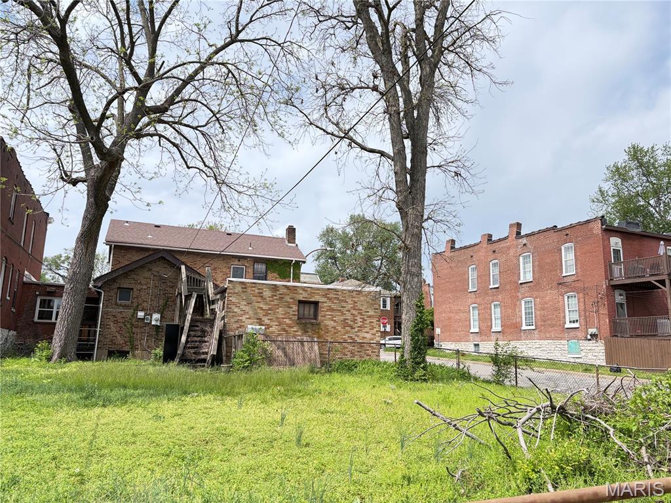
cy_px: 252
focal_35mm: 26
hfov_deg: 67.3
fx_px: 504
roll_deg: -1.4
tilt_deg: +12.3
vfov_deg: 53.1
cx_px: 336
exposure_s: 1/2747
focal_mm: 5.96
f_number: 1.6
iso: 64
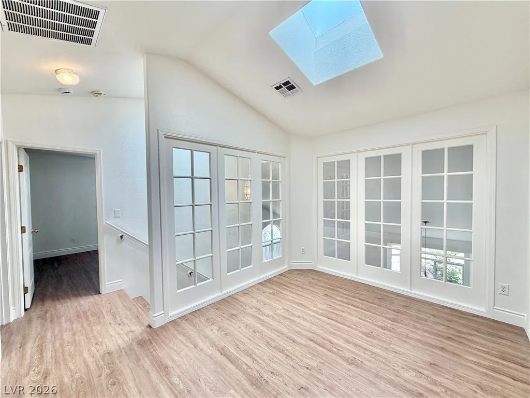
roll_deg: +1.0
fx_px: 214
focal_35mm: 14
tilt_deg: -1.9
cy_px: 199
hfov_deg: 102.1
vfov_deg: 85.7
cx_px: 265
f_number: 2.2
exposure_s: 1/126
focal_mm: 2.22
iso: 64
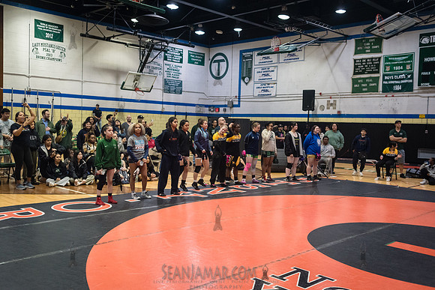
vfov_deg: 37.9
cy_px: 145
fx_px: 423
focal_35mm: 35
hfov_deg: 54.4
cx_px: 218
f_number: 3.2
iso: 5000
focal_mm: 35
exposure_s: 1/500
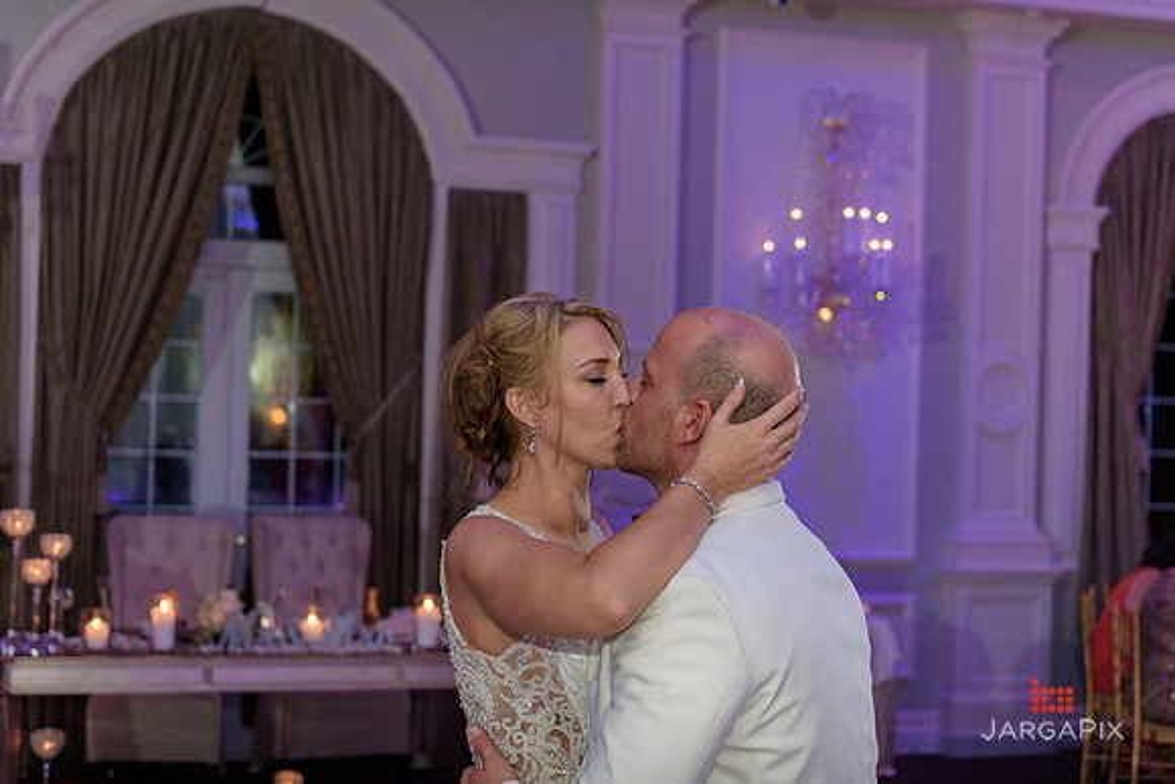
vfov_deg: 21.9
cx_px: 588
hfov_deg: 32.4
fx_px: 2024
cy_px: 392
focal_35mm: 62
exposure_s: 1/125
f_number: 3.2
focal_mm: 62
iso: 1600
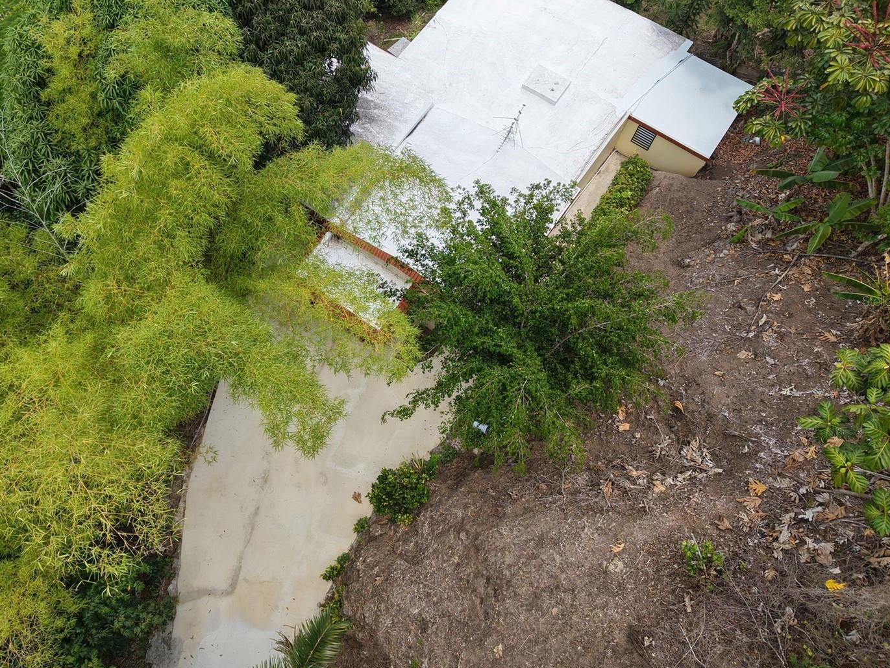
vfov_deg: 49.7
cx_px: 404
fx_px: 720
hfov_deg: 63.3
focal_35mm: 28
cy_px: 301
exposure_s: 1/800
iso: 100
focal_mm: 8.67
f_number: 1.8
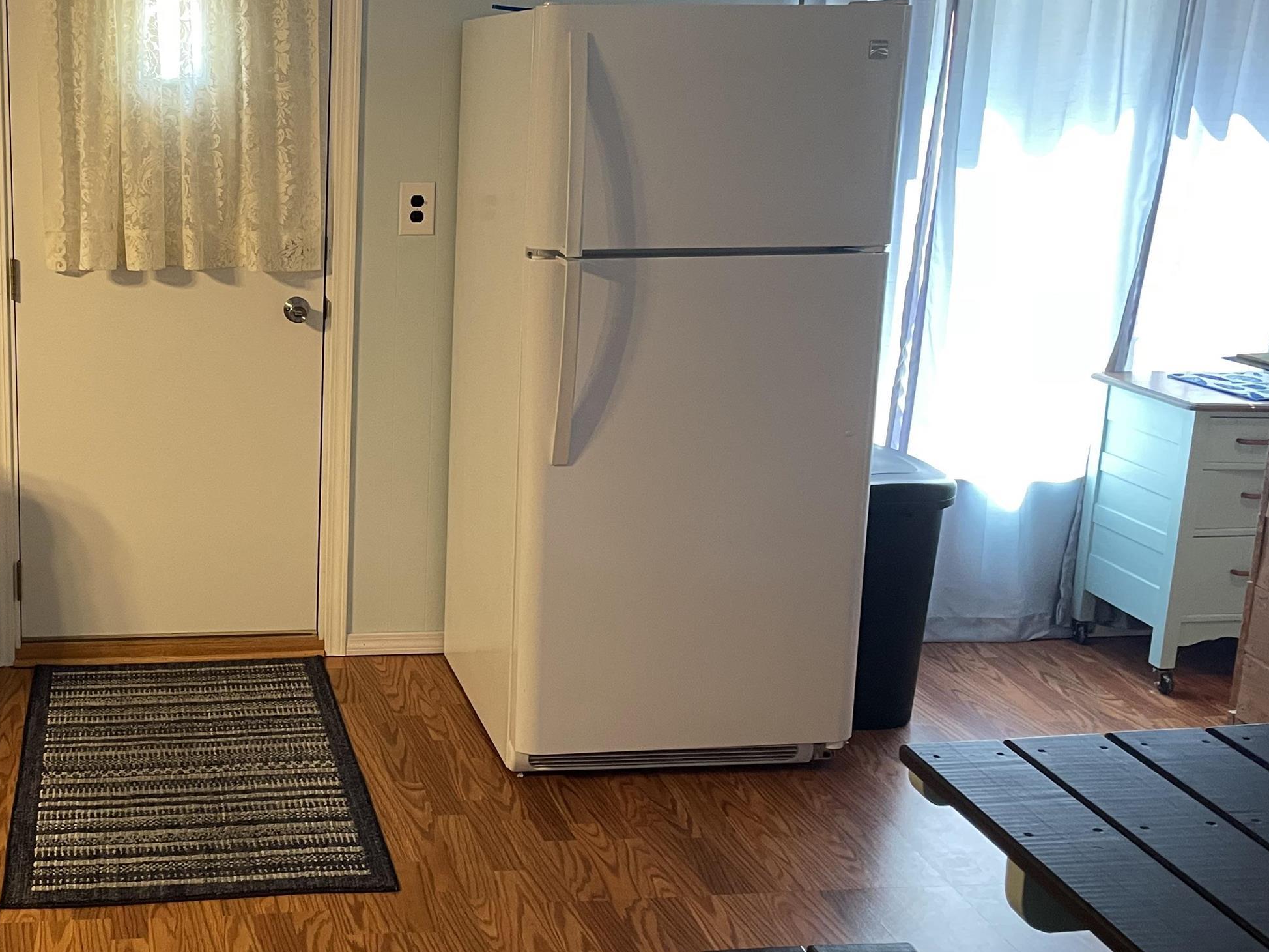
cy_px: 407
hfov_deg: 43.8
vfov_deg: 35.1
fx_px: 1503
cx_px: 272
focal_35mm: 41
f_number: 1.6
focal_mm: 4.2
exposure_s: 1/60
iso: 250
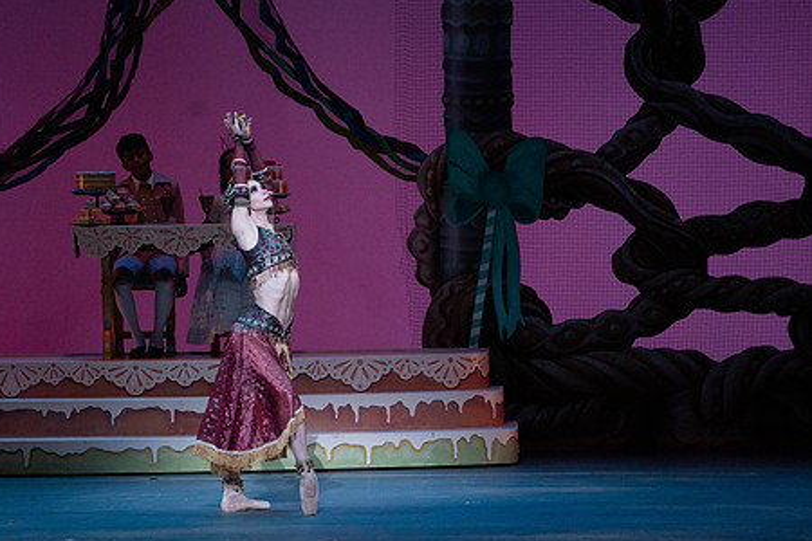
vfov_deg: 5.3
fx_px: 5819
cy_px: 232
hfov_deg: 8.0
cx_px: 292
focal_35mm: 258
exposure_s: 1/320
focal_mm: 200
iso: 3200
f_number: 5.6
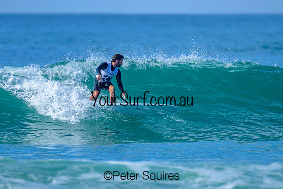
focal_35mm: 1100
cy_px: 84
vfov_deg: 1.3
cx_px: 118
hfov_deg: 1.9
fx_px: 8649
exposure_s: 1/2000
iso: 280
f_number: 6.3
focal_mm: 800
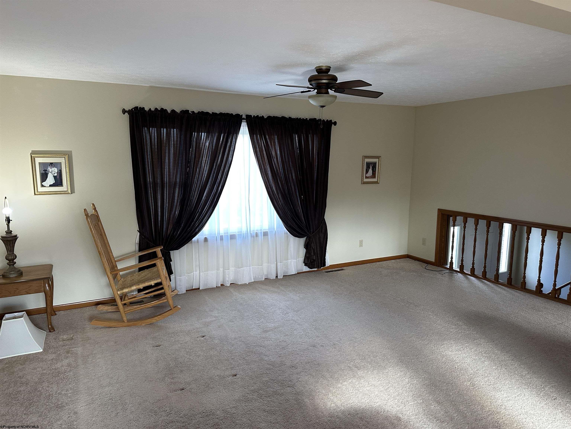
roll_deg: -0.6
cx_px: 286
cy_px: 214
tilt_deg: -8.1
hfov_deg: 71.6
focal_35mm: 24
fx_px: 396
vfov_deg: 56.8
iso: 250
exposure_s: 1/92
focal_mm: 6.86
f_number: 1.78
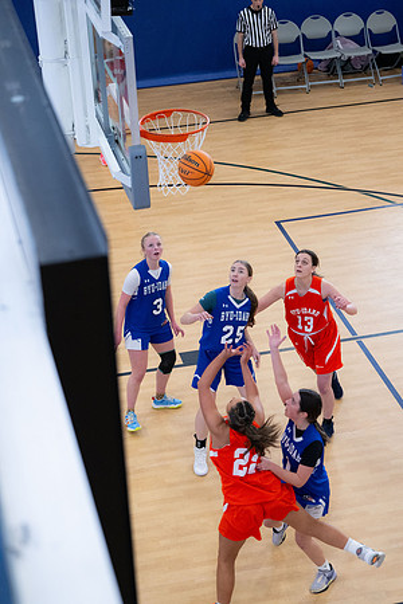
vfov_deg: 25.1
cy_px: 302
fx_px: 1360
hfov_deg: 16.9
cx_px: 202
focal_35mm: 81
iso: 4000
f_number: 3.5
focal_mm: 81
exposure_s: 1/640
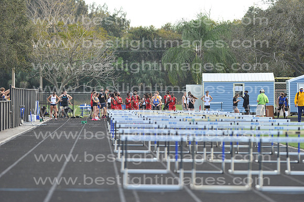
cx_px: 152
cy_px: 101
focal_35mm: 300
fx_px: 2532
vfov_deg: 4.6
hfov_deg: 6.9
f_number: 4.5
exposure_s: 1/1000
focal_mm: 300
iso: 800
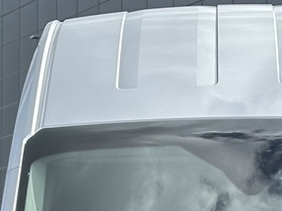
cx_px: 253
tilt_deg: +0.1
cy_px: 315
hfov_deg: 8.2
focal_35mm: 242
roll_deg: -0.7
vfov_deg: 6.1
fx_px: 1970
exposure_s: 1/1992
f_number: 1.78
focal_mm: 6.86
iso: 64
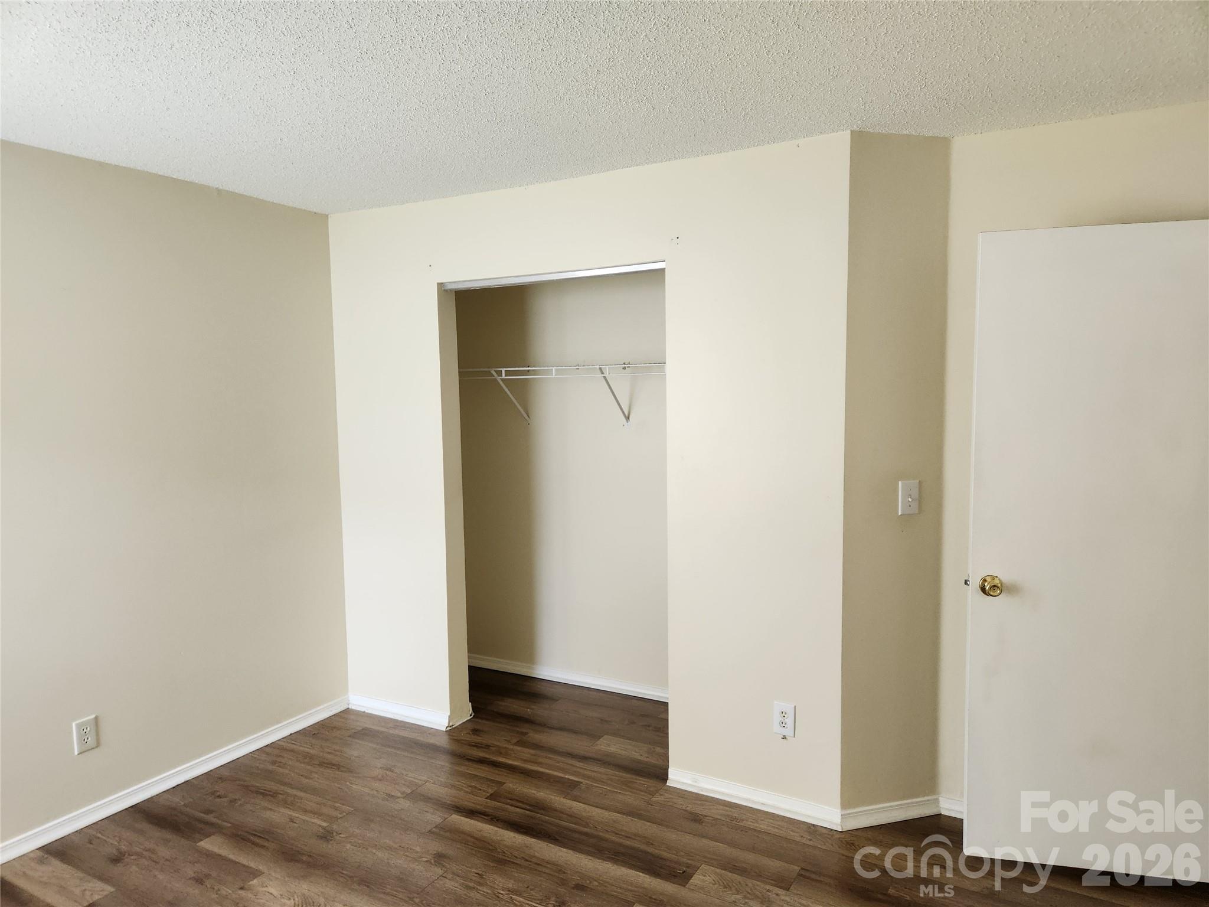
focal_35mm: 23
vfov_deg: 58.9
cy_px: 454
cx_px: 604
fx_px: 803
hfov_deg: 73.9
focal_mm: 5.4
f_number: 1.8
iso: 200
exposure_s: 1/180
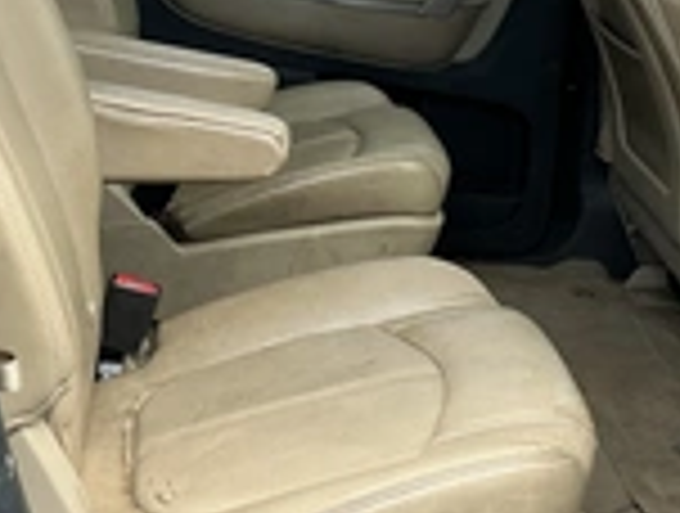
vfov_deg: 20.0
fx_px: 1457
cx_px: 504
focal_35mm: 74
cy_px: 266
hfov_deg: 26.0
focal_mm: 3
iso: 20
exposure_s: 1/122
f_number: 1.8
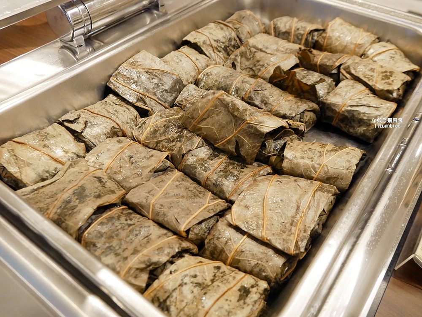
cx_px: 211
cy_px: 158
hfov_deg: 56.8
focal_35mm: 32
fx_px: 390
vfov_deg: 44.2
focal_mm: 16
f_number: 3.9
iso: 2500
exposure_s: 1/60
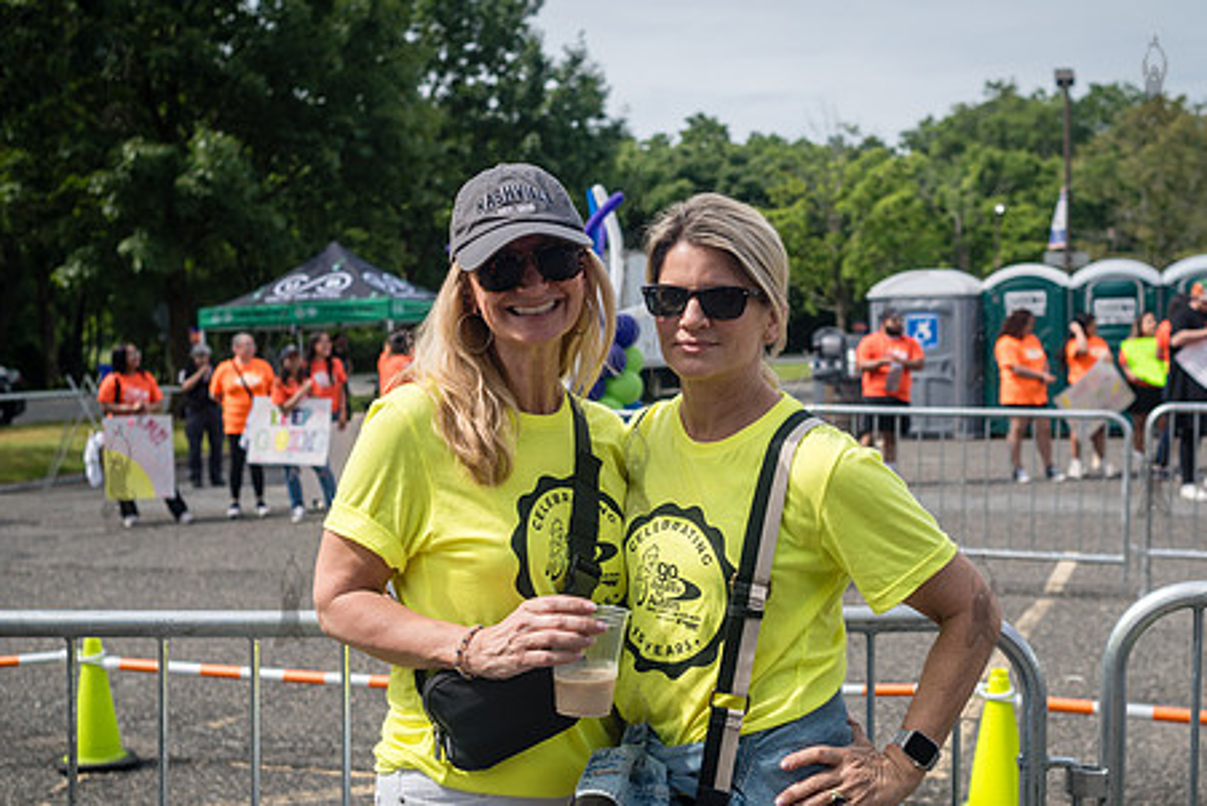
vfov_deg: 29.8
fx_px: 1509
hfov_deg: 43.6
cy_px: 470
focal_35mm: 45
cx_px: 634
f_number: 4
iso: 200
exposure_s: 1/1250
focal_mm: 35
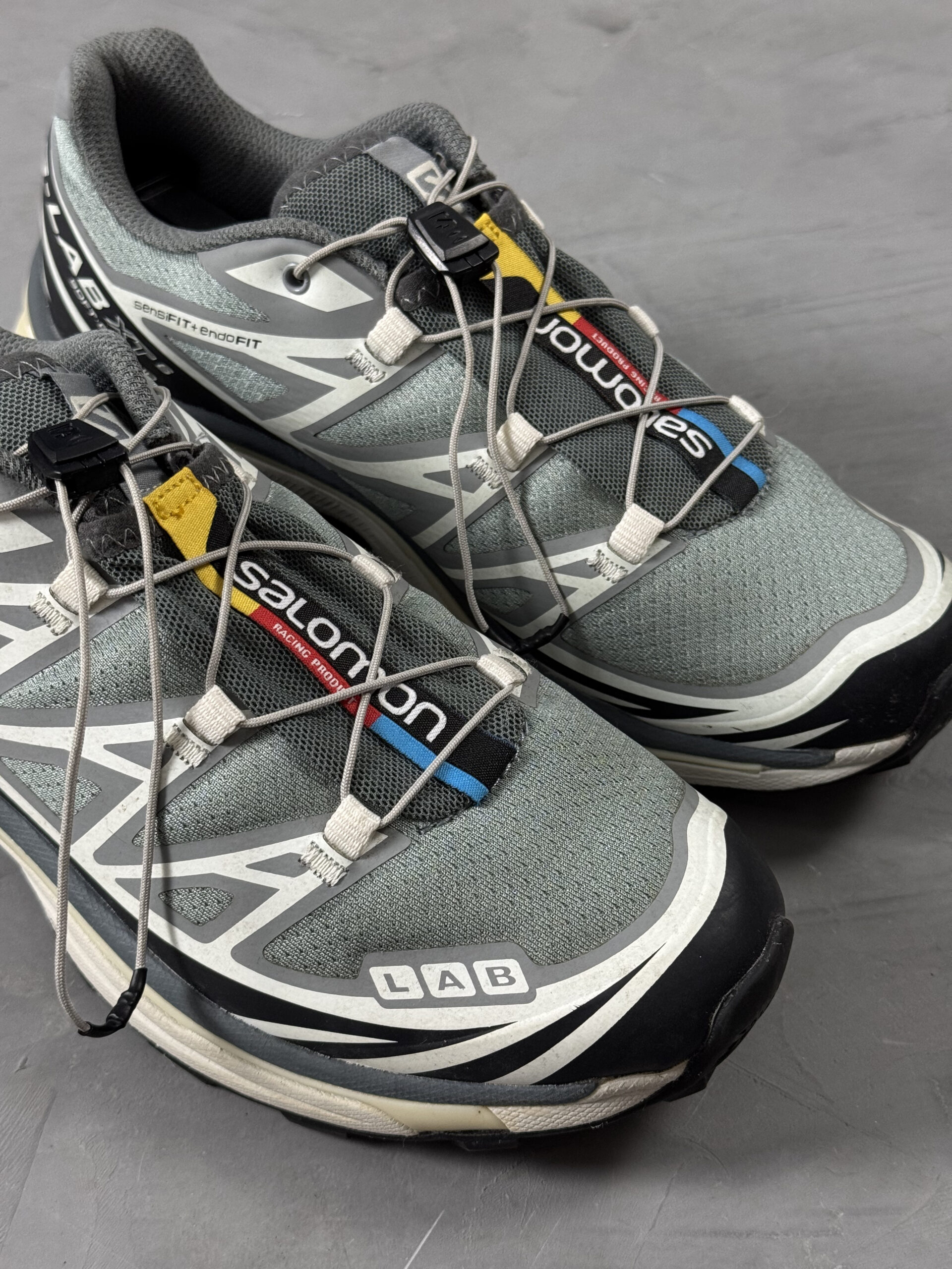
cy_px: 634
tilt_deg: -45.2
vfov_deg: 39.7
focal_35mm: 48
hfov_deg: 30.3
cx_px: 476
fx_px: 1760
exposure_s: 1/60
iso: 125
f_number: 1.78
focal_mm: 6.76
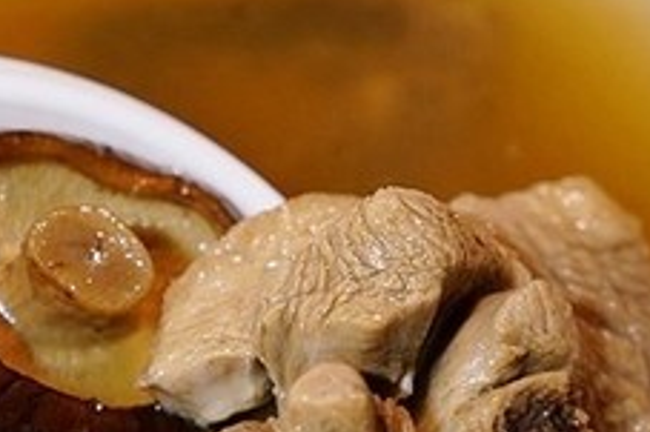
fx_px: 2147
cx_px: 206
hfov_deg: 17.2
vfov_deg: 11.5
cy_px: 329
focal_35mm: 119
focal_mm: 30
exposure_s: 1/60
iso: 800
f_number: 4
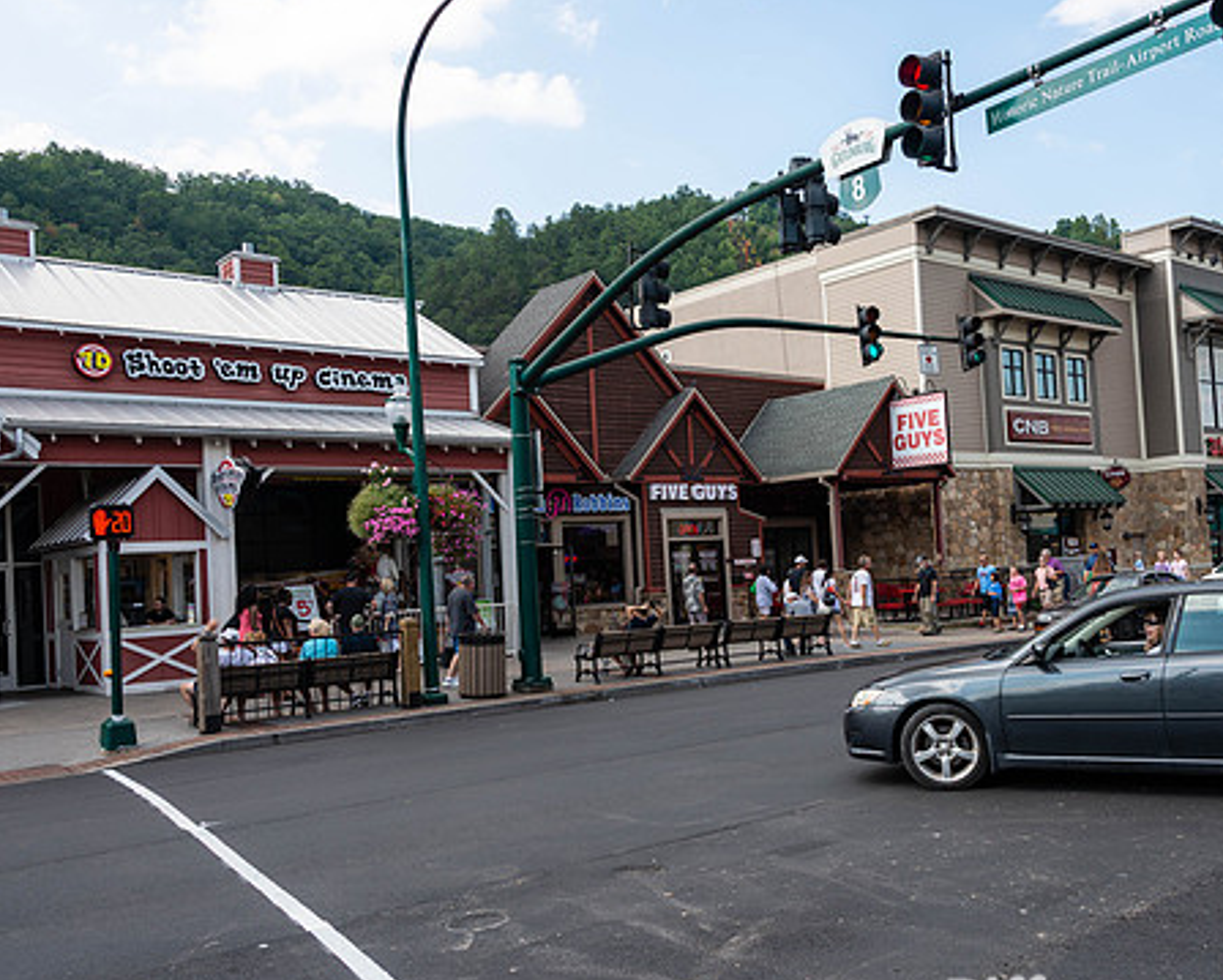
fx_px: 1231
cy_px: 520
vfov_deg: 43.4
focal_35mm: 34
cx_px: 723
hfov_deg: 52.5
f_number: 7.1
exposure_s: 1/125
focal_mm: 28
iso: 100
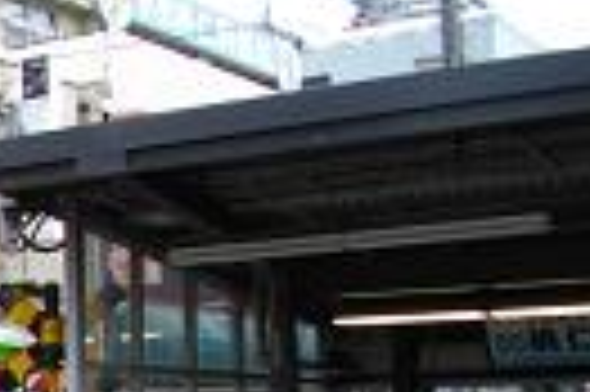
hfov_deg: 18.8
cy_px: 568
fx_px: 1620
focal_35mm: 99
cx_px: -223
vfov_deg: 13.1
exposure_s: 1/125
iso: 100
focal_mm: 5.7
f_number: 2.9
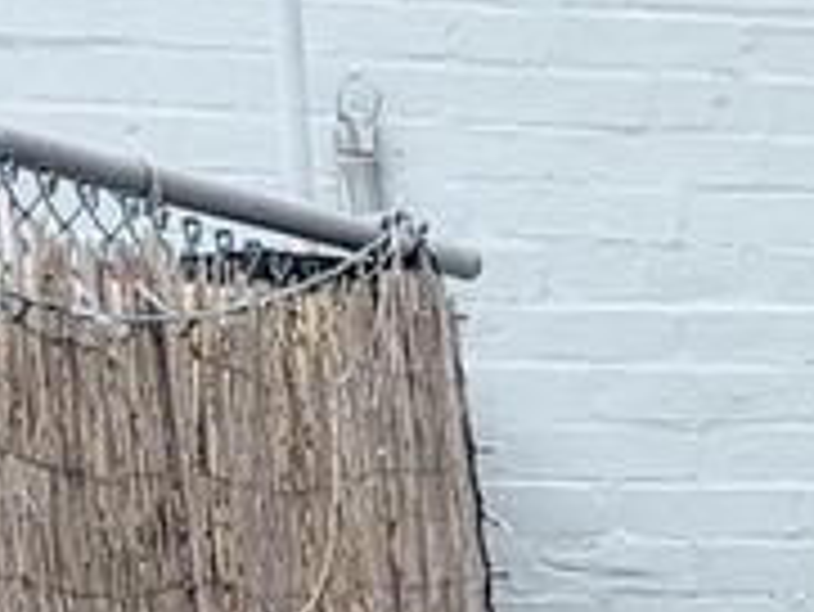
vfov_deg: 7.4
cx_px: 2100
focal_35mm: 191
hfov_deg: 9.1
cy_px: 1382
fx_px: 4494
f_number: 1.85
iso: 43
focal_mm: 6.81
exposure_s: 1/399
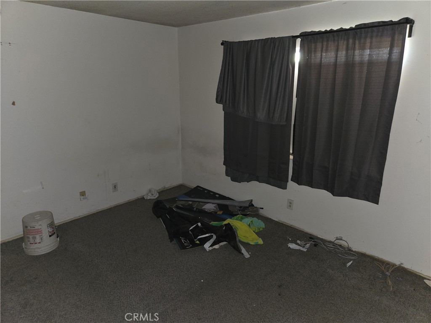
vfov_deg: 58.9
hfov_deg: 73.9
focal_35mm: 23
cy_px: 162
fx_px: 286
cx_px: 216
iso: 160
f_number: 1.8
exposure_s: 1/12
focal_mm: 5.4
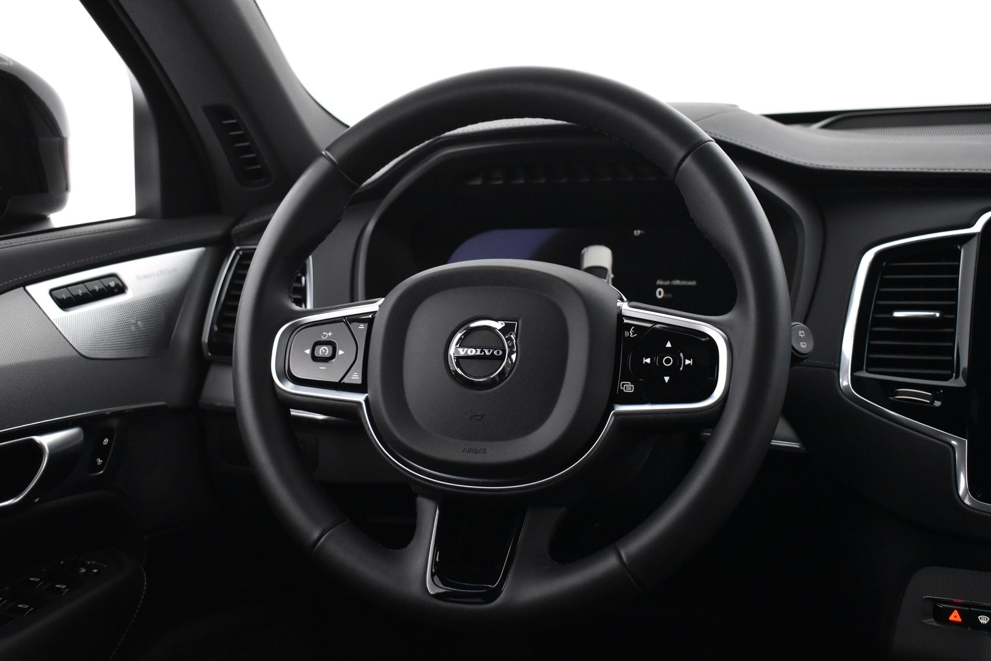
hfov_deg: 46.4
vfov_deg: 31.9
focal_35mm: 42
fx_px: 1156
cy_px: 330
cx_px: 496
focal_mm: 28
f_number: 4.2
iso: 3200
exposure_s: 1/25
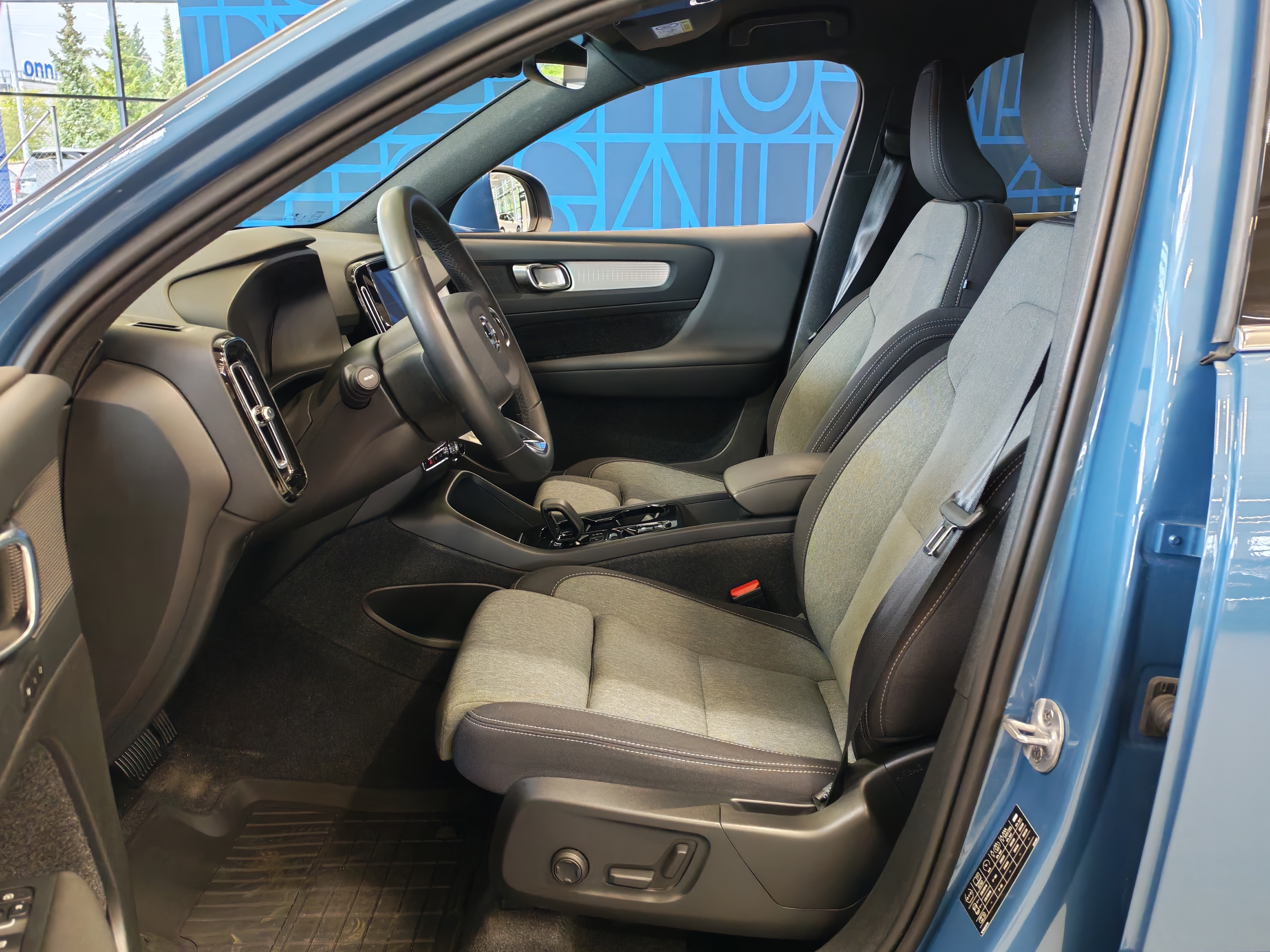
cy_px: 476
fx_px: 1211
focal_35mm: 33
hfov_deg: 55.4
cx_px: 635
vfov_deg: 42.9
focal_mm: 6.12
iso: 629
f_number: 1.9
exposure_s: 1/100
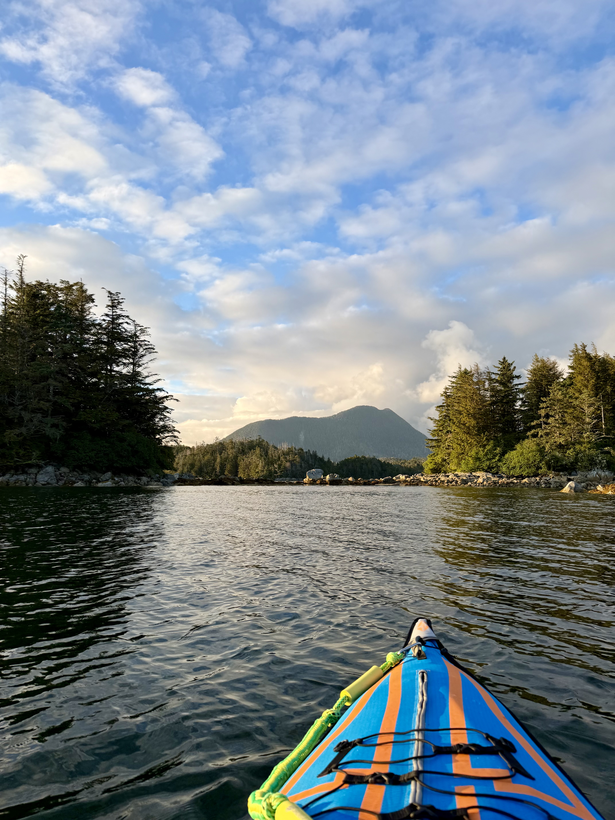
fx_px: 569
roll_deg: -1.5
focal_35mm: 24
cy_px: 410
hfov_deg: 56.8
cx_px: 308
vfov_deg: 71.6
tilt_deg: +6.0
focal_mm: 6.76
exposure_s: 1/1553
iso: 80
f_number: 1.78
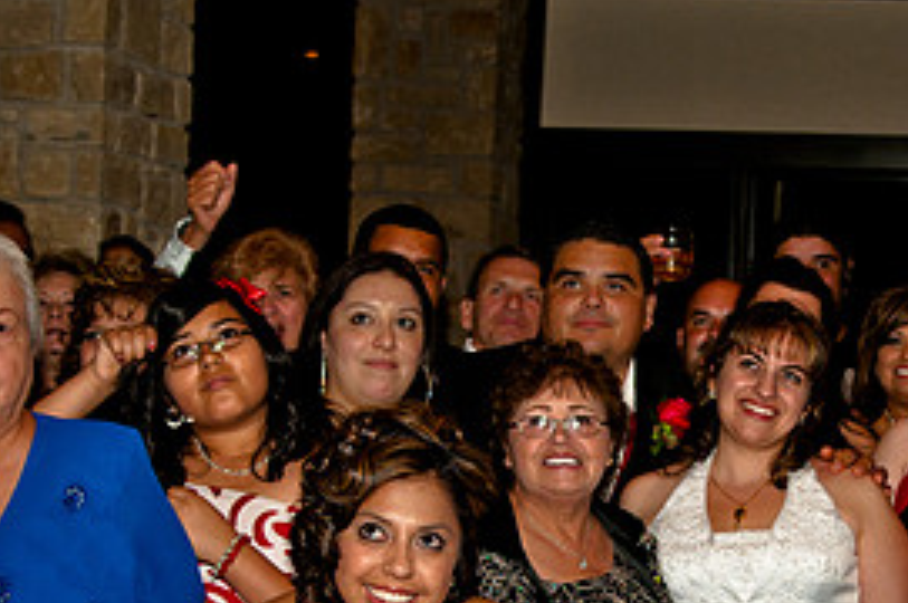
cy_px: 504
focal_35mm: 90
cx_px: 700
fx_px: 2267
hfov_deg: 22.4
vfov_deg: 15.0
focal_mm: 28
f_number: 3.2
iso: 400
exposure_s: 1/200
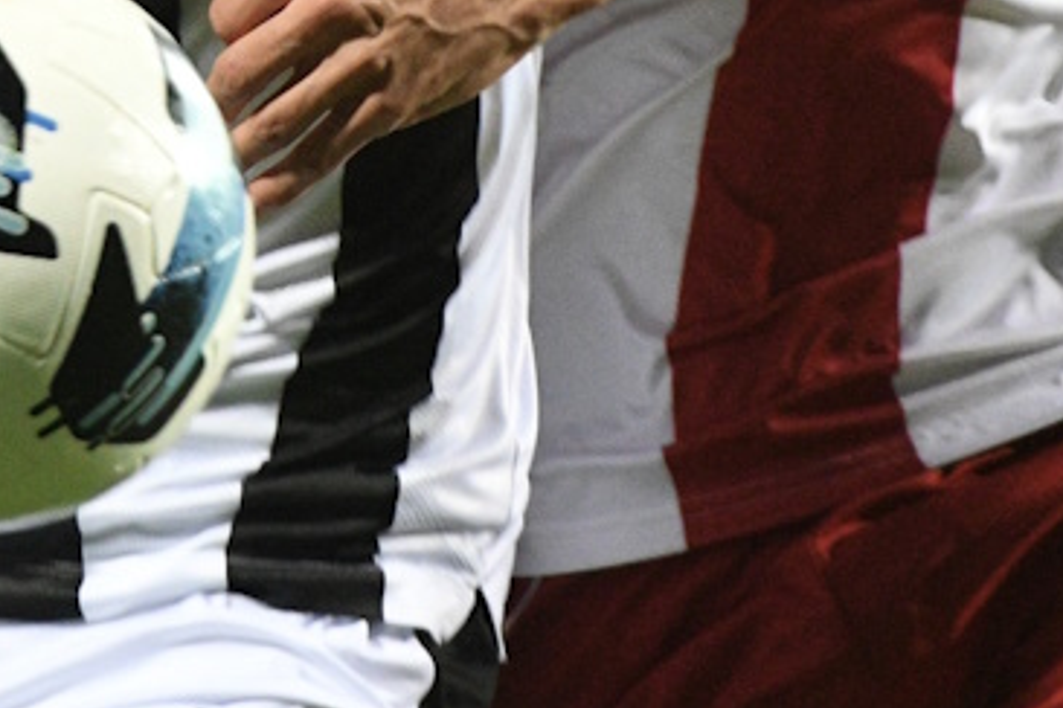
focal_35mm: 984
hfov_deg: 2.1
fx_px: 29053
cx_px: -35
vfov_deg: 1.4
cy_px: -421
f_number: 3.2
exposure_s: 1/1000
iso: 3200
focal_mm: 200
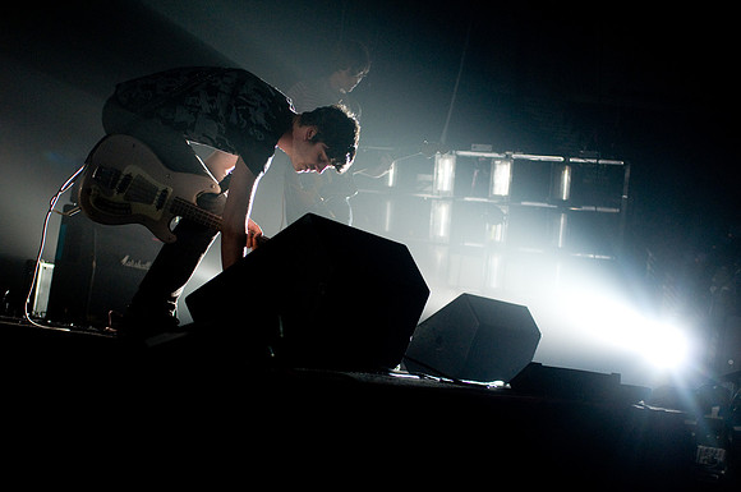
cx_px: 370
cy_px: 246
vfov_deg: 22.6
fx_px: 1233
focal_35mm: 60
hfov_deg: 33.4
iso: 1000
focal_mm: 40
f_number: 2.8
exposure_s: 1/160
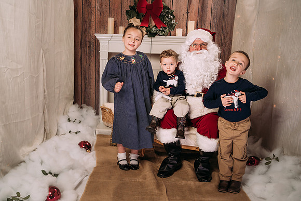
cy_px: 99
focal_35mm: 39
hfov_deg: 49.5
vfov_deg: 34.2
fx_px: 326
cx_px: 142
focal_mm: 35
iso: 200
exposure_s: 1/125
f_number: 5.6
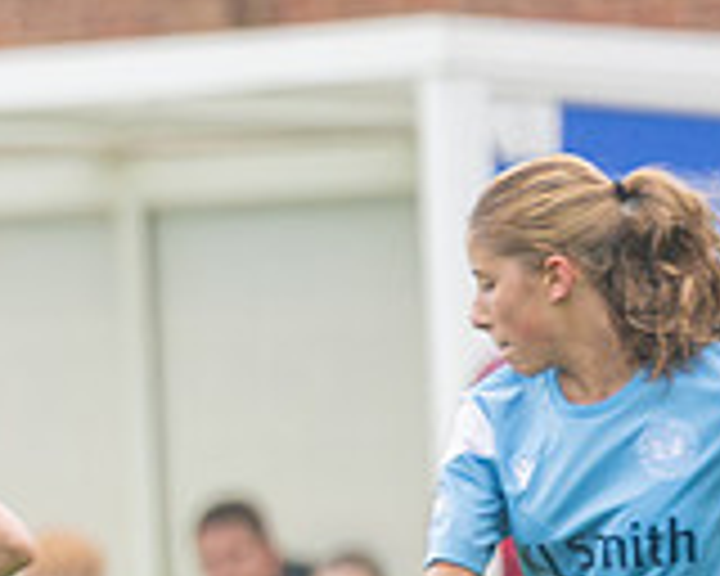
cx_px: -953
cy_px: 811
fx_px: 36545
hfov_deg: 1.1
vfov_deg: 0.9
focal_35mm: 1715
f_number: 2.8
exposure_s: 1/1600
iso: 640
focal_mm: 270
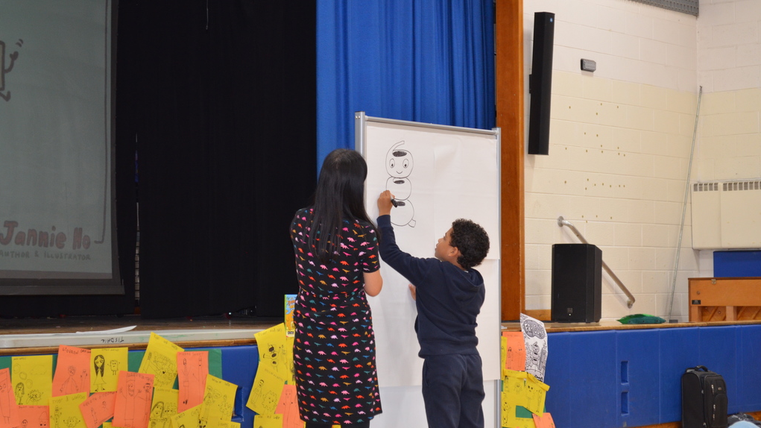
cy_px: 205
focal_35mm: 87
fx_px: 1746
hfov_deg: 24.6
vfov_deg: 14.0
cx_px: 380
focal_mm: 55
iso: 800
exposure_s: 1/60
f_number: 5.6
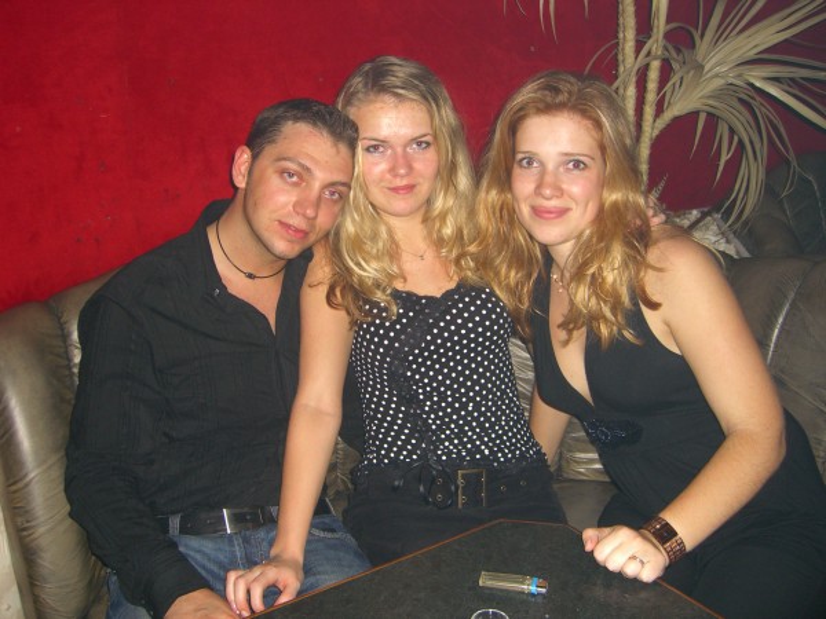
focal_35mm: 38
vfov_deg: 37.7
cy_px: 310
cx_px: 413
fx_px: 907
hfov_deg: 49.0
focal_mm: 7.9
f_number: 2.8
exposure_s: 1/60
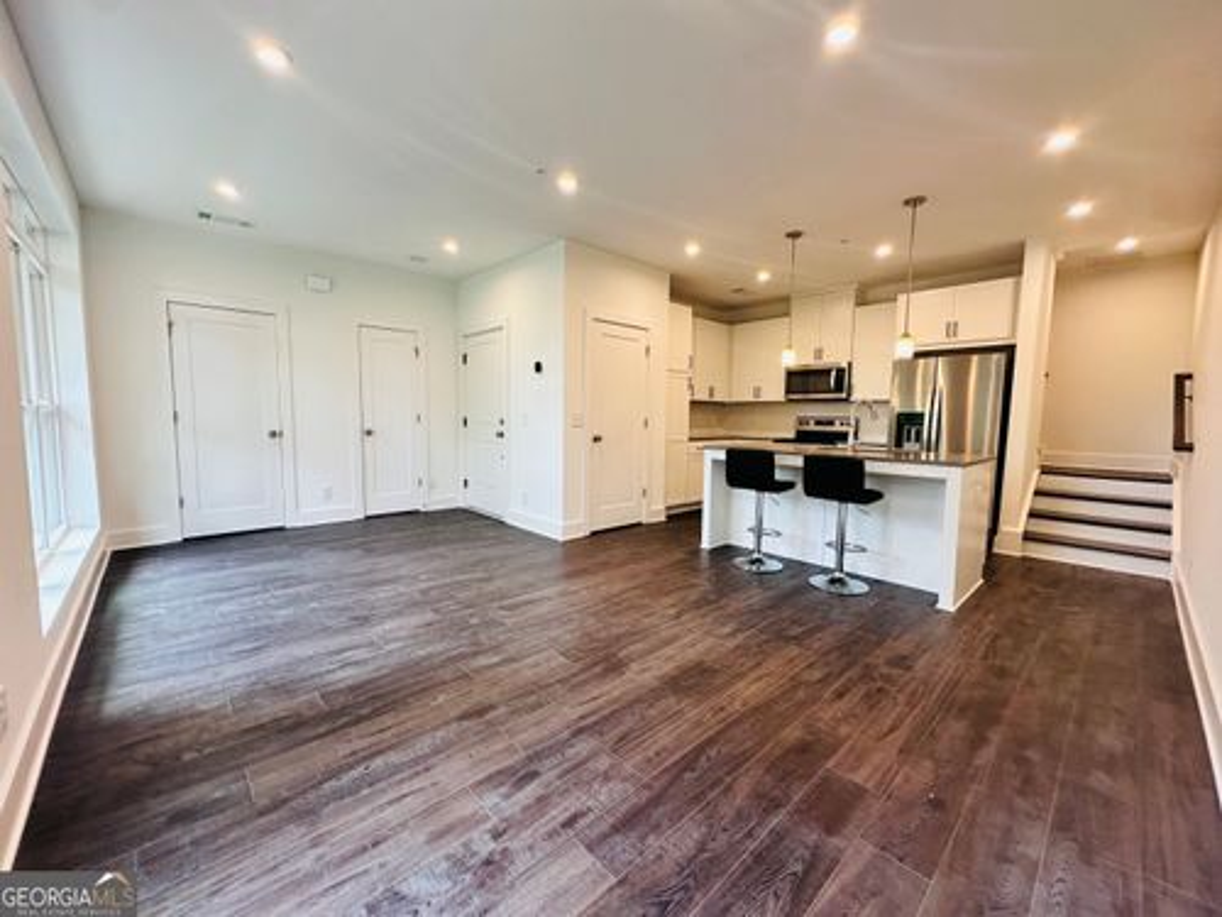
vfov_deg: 85.7
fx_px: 494
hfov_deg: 102.1
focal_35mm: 14
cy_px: 458
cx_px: 611
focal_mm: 2.22
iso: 160
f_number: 2.2
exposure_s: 1/120
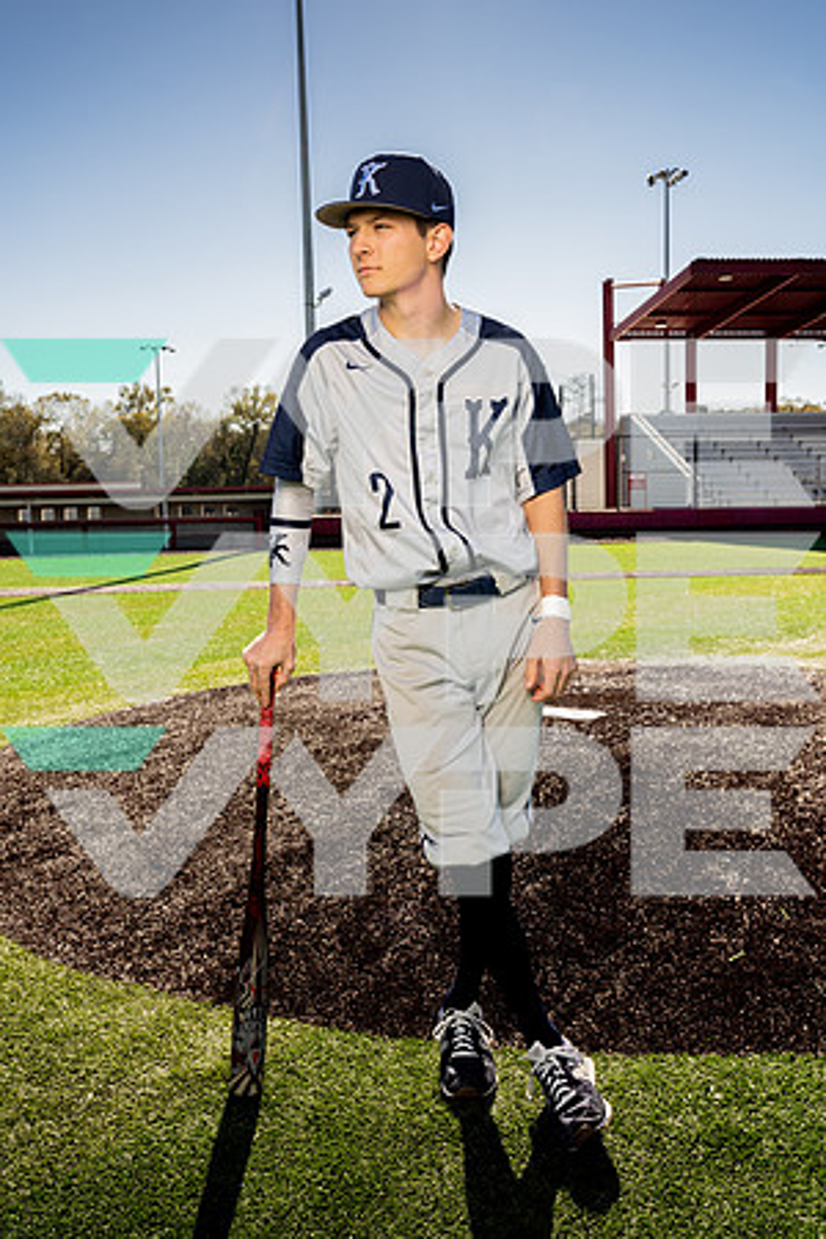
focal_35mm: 33
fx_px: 1136
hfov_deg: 40.0
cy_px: 620
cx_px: 413
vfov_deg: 57.2
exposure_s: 1/250
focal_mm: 33
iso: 250
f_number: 9
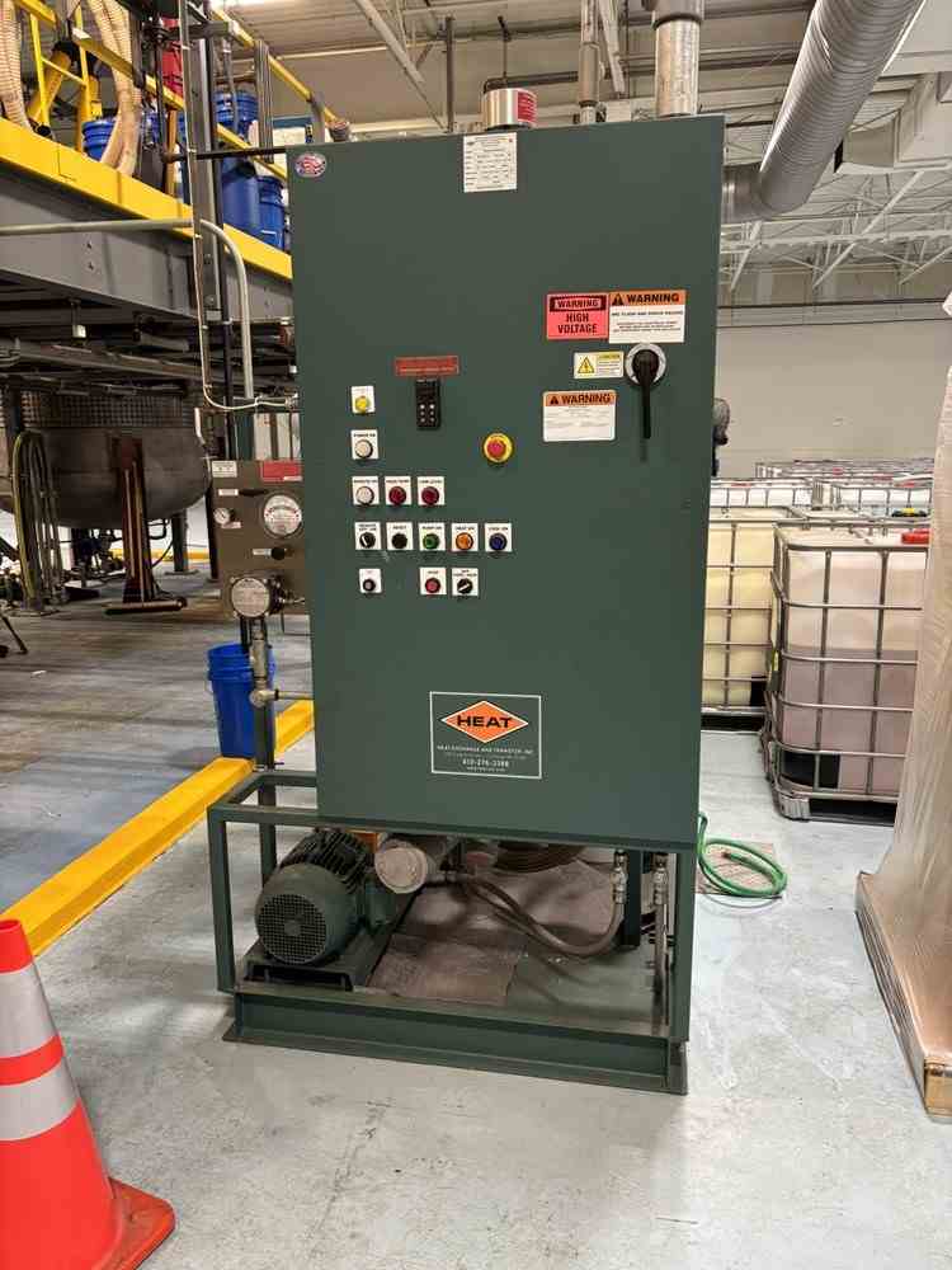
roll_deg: +0.4
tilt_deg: -13.0
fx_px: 953
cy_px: 635
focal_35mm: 26
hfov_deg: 53.1
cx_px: 476
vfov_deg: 67.3
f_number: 1.6
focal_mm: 5.96
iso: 200
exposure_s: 1/60
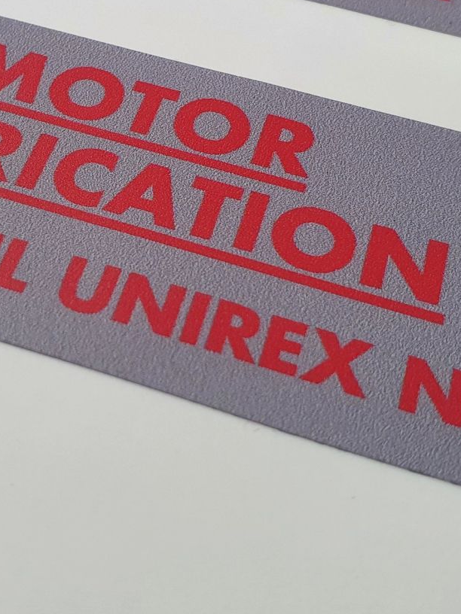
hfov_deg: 28.3
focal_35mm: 51
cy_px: 193
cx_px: 141
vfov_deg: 37.0
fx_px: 906
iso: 250
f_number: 2.4
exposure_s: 1/50
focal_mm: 4.32
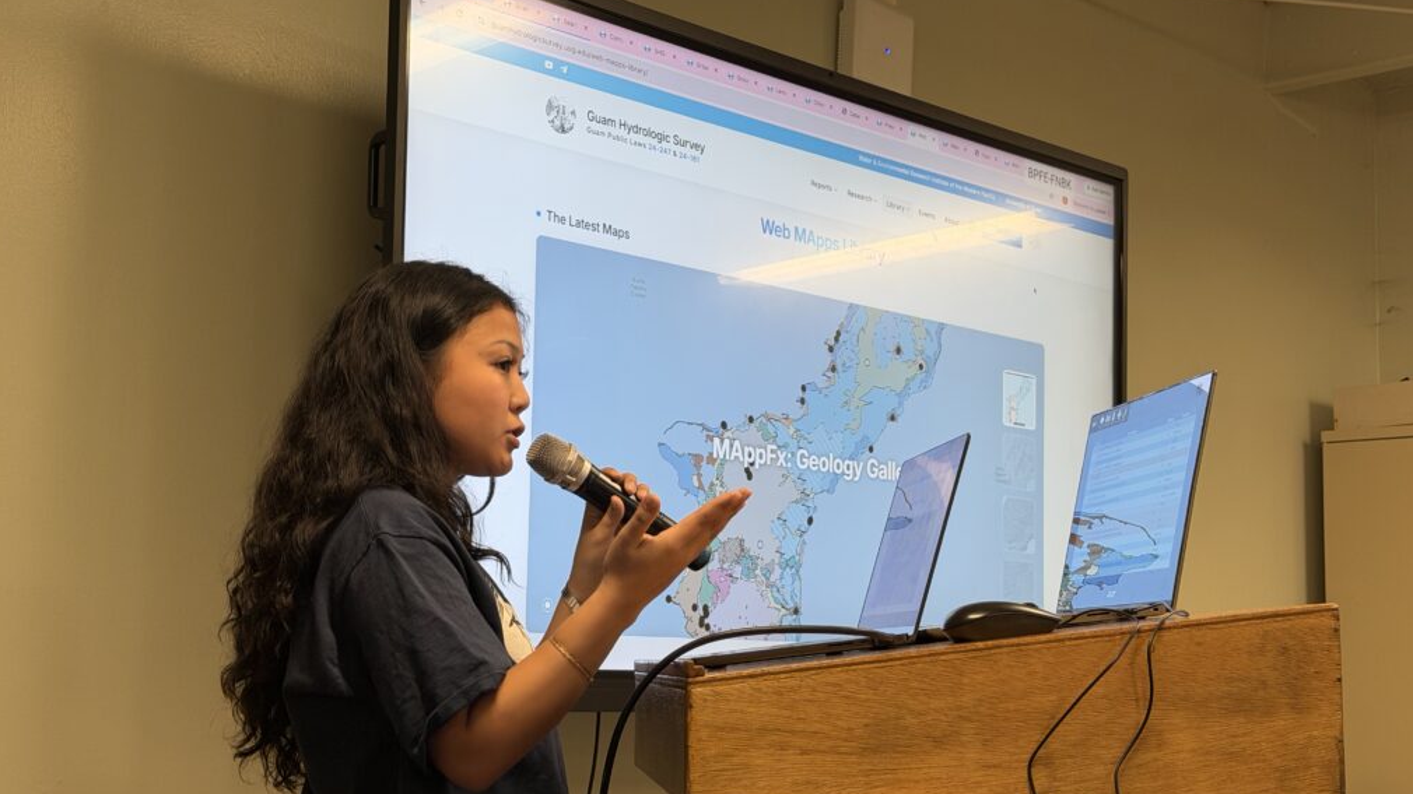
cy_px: 452
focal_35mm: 53
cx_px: 702
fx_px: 1986
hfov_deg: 39.2
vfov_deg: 22.6
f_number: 1.78
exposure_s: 1/72
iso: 100
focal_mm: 6.76
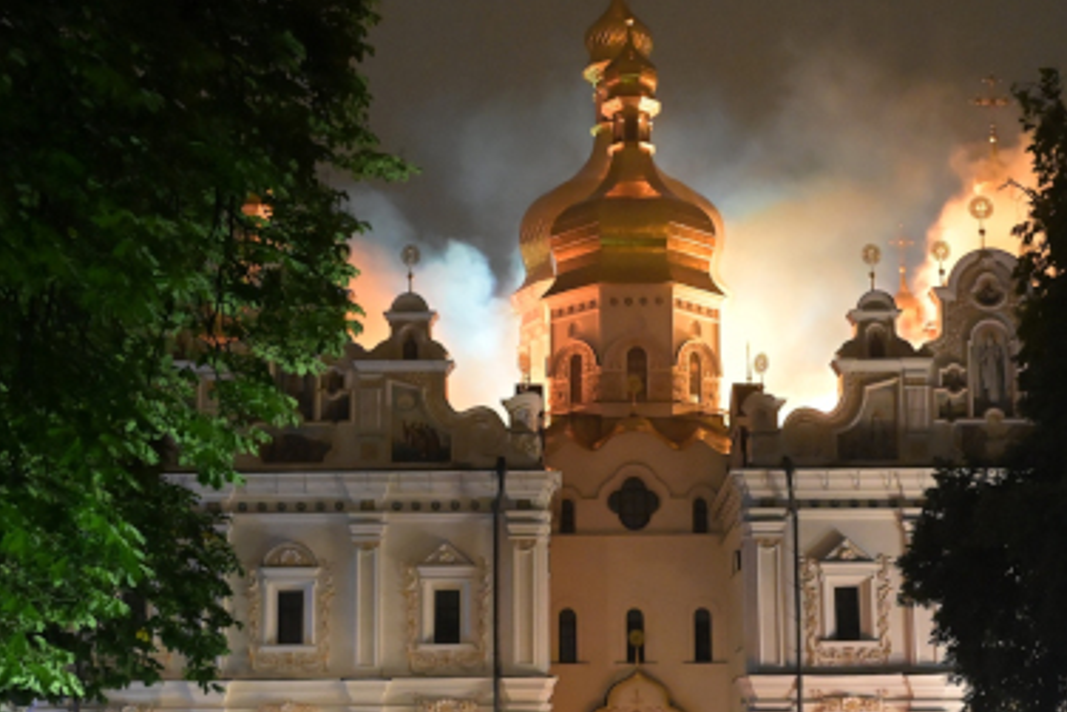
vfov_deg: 20.2
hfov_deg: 30.1
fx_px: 1986
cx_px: 576
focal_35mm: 67
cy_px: 533
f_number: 2.5
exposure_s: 1/13
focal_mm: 35
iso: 10000
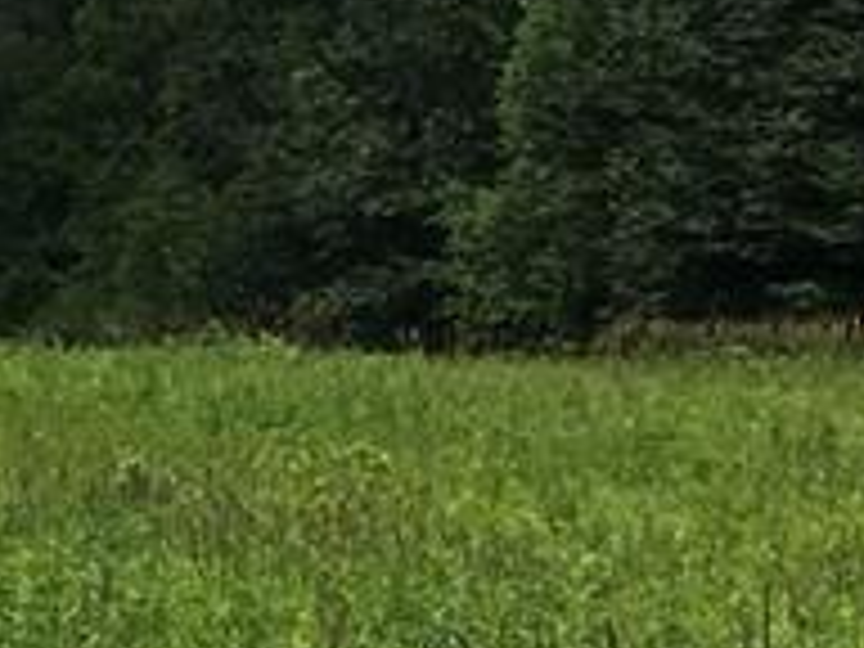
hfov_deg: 8.0
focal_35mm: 226
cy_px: -351
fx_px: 5641
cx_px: -1314
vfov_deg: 6.5
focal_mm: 4.15
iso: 25
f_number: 2.2
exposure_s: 1/2262
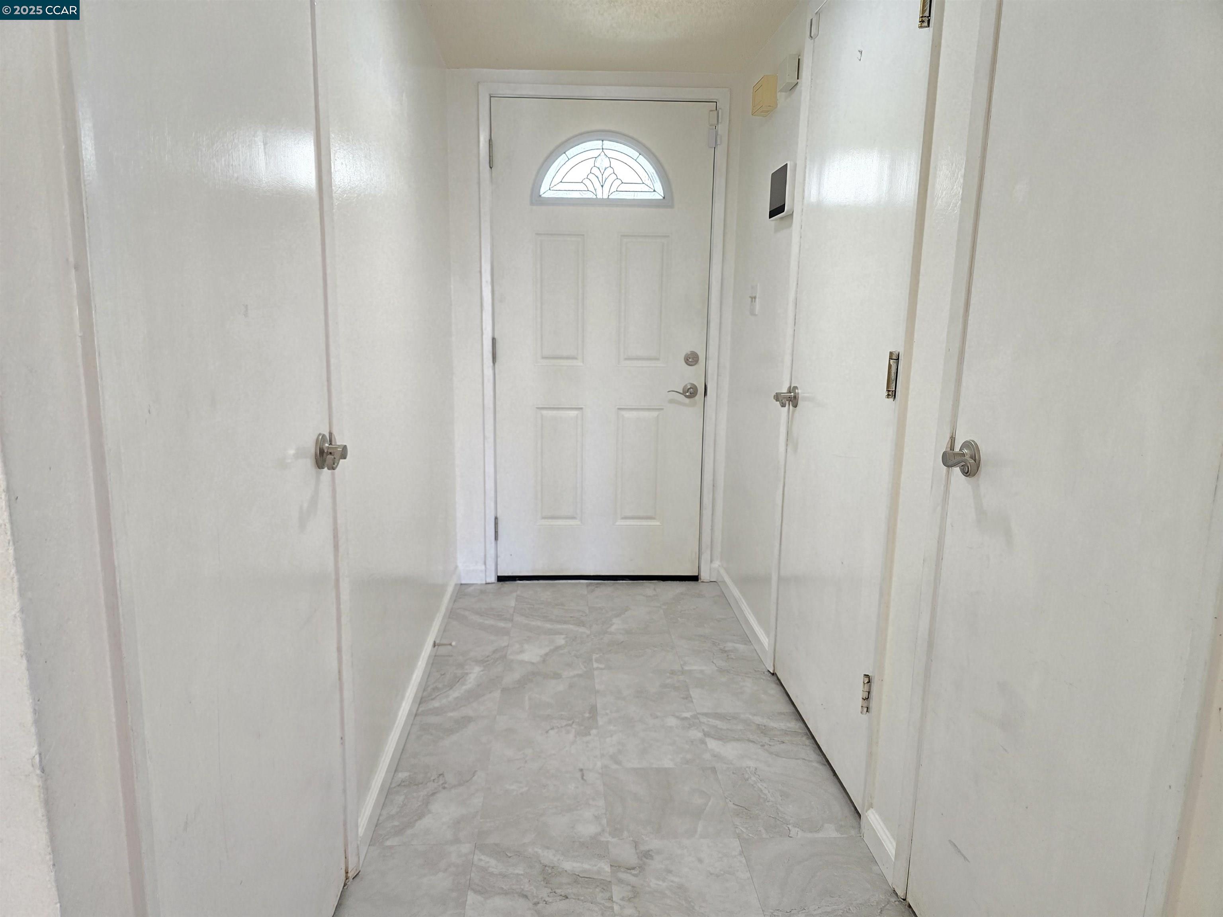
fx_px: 813
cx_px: 612
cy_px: 458
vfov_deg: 58.9
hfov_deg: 73.9
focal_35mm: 23
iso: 640
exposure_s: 1/120
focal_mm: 6.3
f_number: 1.7
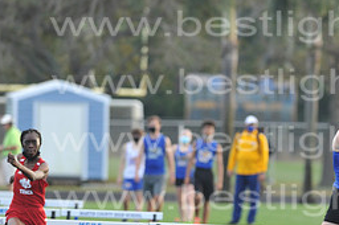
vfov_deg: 2.0
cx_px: 355
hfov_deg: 3.0
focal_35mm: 681
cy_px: 229
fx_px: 6405
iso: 800
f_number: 4.5
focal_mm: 300
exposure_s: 1/800
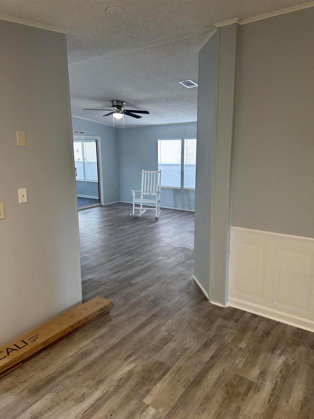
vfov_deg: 71.6
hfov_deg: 56.8
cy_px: 210
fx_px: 290
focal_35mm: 24
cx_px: 157
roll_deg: -2.0
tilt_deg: -9.1
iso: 160
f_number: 1.78
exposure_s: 1/60
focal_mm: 6.86
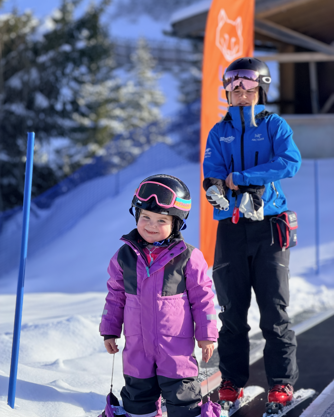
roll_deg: +1.0
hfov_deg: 14.7
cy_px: 218
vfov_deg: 18.3
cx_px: 166
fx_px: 1297
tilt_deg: -5.2
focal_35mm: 105
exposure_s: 1/613
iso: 50
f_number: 2.8
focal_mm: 16.89
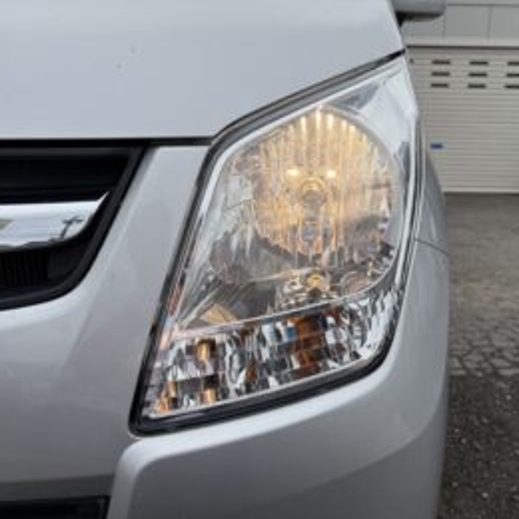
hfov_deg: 52.3
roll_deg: -0.9
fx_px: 526
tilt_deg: -13.5
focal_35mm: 31
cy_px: 260
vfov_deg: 52.5
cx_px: 301
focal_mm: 5.96
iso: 50
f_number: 1.6
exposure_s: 1/1953
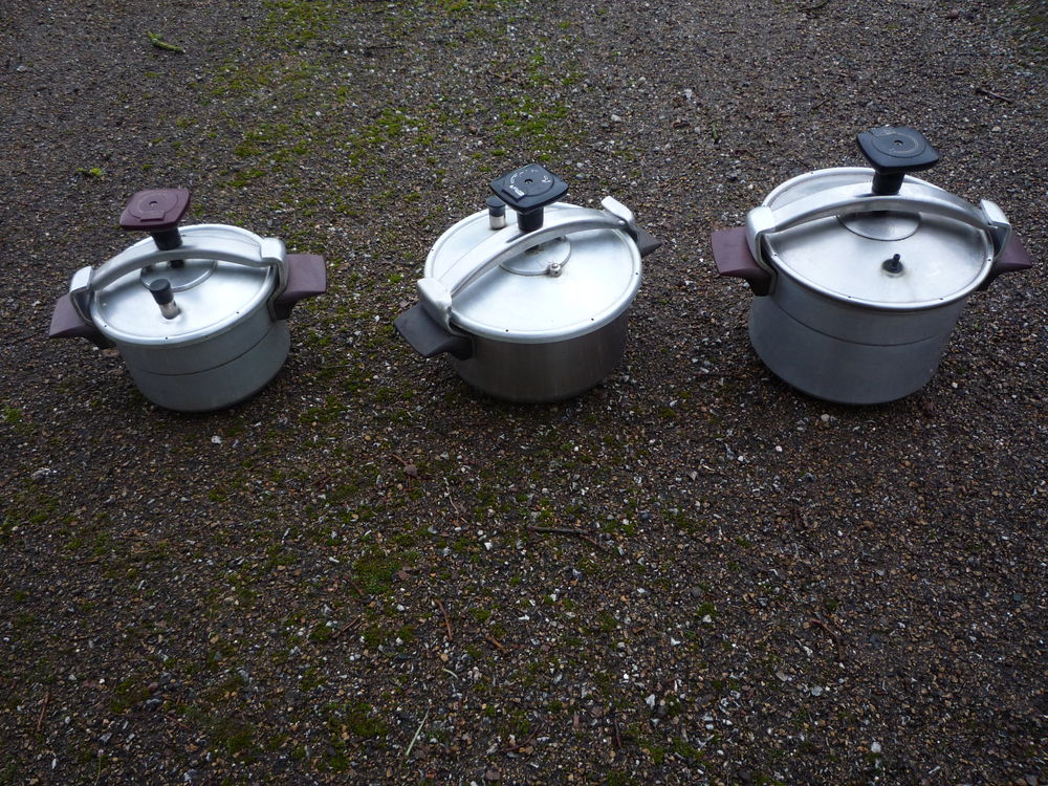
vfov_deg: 46.8
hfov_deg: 60.0
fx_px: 908
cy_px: 393
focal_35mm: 30
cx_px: 524
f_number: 3.3
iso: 100
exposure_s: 1/80
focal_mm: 5.2
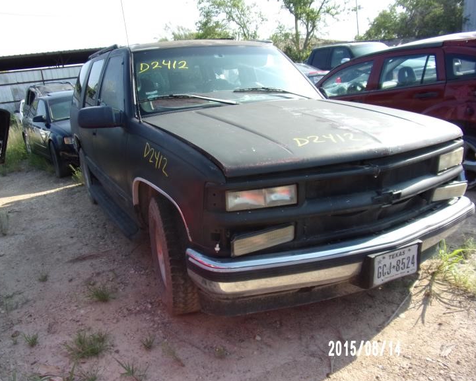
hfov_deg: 65.9
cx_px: 215
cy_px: 194
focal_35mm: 26
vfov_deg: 54.9
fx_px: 366
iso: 80
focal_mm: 4.3
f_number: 3.3
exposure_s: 1/400
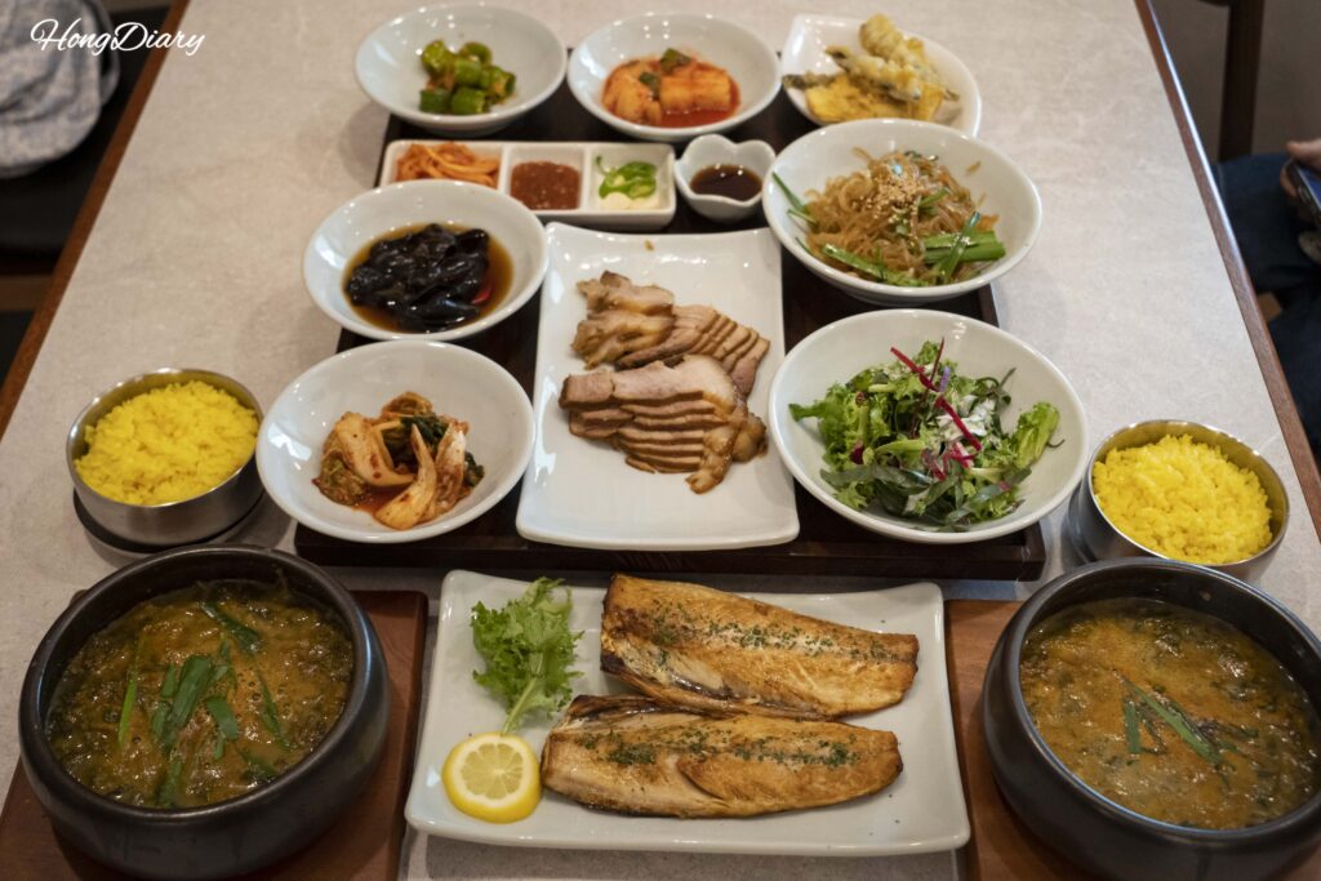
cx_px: 660
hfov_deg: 46.4
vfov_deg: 31.9
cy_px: 440
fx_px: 1541
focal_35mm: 42
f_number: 5.6
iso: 5000
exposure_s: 1/160
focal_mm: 42
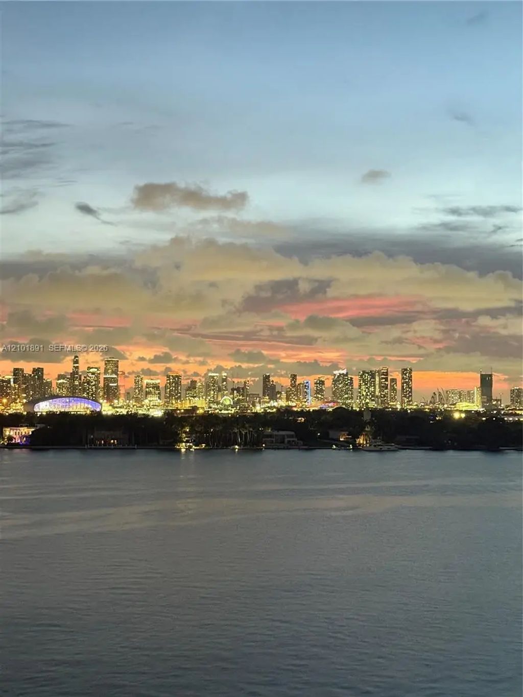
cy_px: 348
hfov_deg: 30.3
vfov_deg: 39.7
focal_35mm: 48
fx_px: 967
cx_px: 262
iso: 1000
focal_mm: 6.76
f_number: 1.78
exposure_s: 1/18
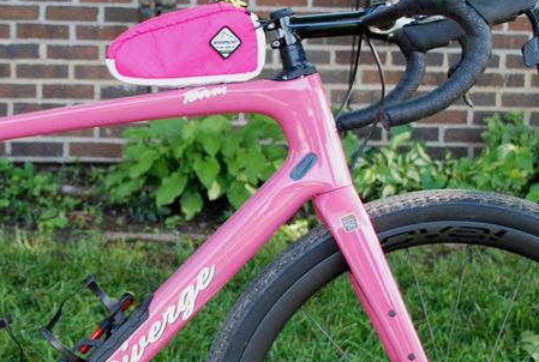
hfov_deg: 21.4
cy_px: 213
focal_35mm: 94
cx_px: 110
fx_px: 1411
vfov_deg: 14.6
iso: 400
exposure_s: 1/80
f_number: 4
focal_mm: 22
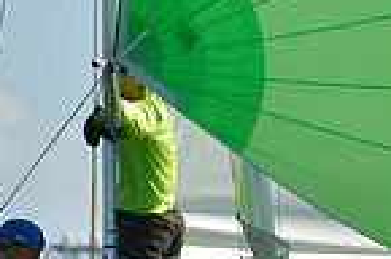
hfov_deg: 2.1
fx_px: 10425
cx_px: 86
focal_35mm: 962
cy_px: 425
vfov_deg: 1.4
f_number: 5.6
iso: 200
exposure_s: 1/1250
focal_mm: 240
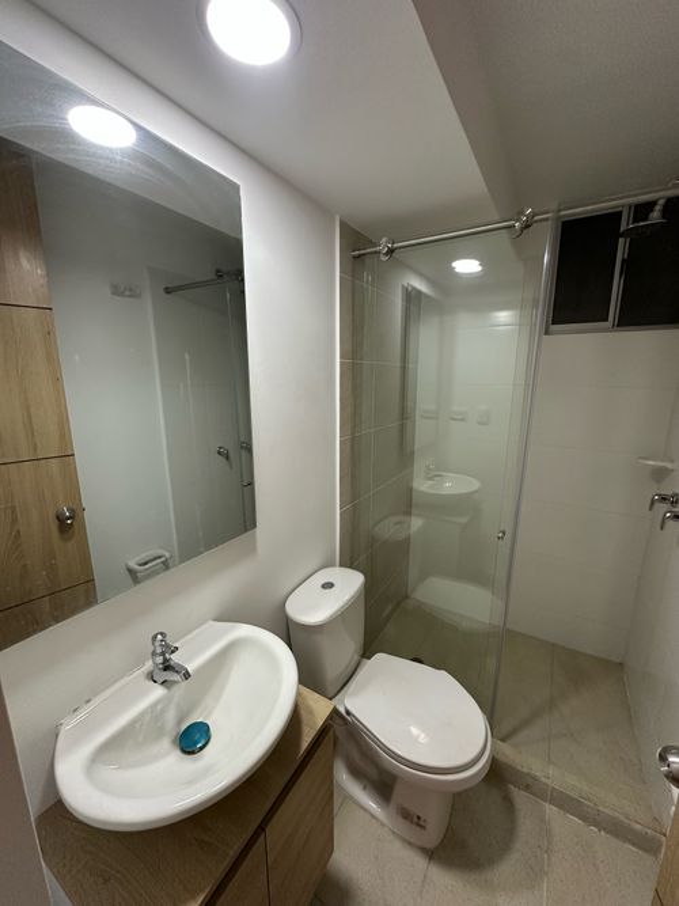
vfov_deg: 102.1
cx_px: 340
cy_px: 453
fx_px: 366
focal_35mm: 14
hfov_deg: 85.7
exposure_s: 1/120
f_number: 2.2
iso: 250
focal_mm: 2.22
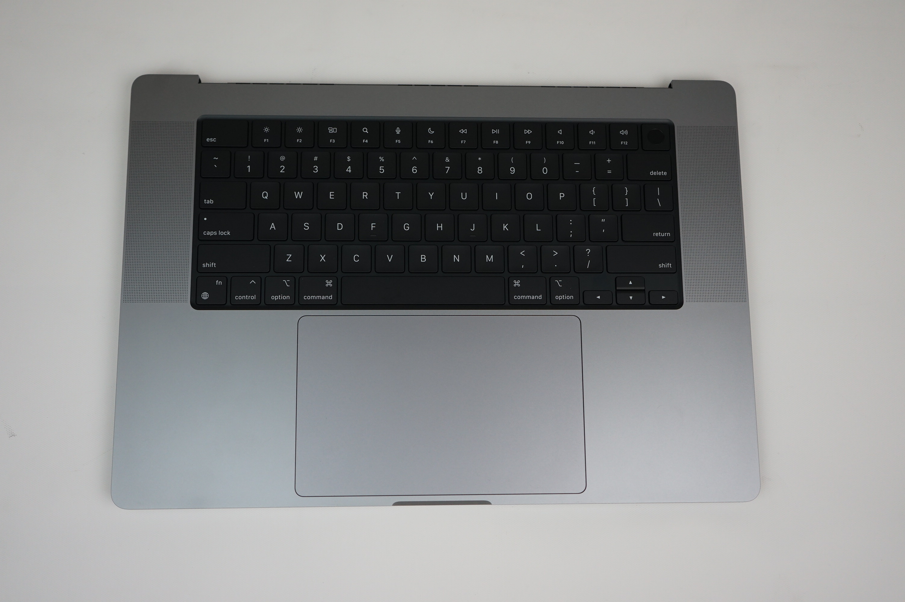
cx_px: 452
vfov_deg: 35.9
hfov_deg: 51.9
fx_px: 929
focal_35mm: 37
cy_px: 301
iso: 640
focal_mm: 37
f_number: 4
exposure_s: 1/160
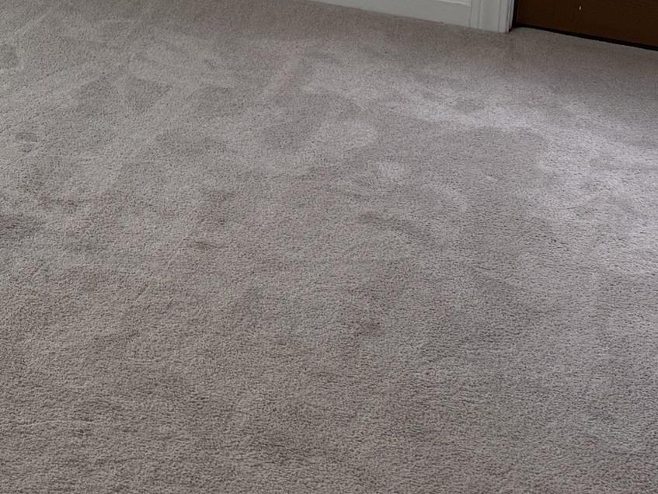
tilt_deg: -9.8
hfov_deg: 19.3
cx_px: -360
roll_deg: -0.8
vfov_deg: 15.1
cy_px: -340
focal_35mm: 87
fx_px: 1654
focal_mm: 6.76
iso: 100
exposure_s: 1/160
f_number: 1.78
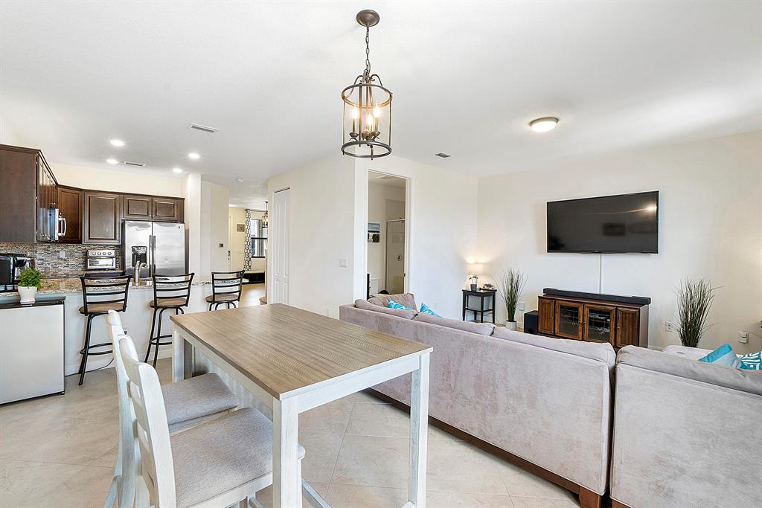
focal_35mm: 15
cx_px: 381
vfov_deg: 77.3
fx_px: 318
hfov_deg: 100.4
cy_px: 254
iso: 160
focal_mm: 10
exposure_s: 1/5
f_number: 11
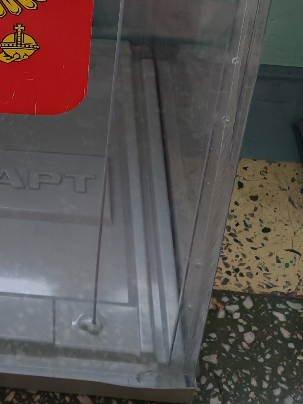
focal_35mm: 89
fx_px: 1039
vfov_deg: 19.9
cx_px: -79
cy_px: -150
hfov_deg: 15.8
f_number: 1.95
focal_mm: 5.52
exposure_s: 1/50
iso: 100
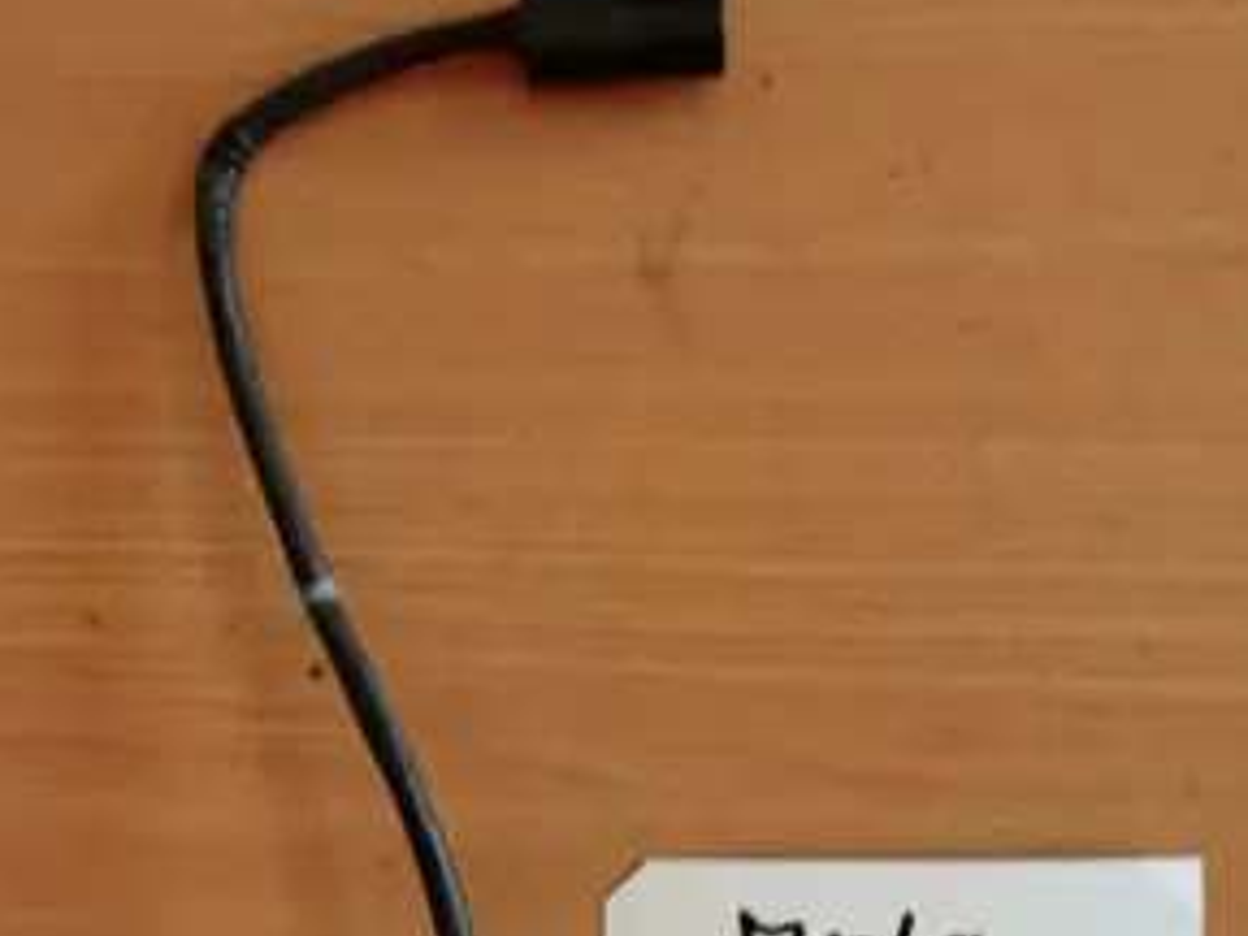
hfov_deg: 42.0
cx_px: 542
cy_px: 641
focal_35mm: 45
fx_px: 1622
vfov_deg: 31.9
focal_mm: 4.9
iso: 64
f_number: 3.2
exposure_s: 1/60
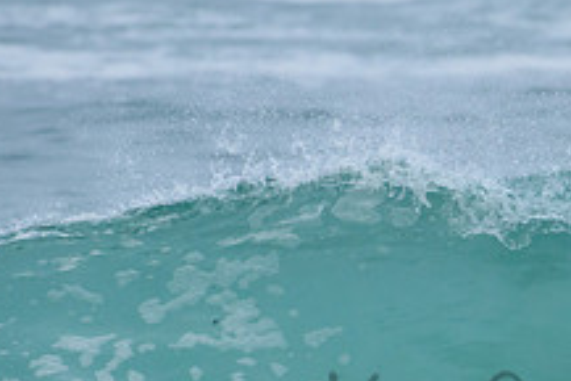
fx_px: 25981
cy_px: 386
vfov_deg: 0.8
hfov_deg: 1.3
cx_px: 761
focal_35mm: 1637
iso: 800
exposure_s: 1/1000
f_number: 5.6
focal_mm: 500
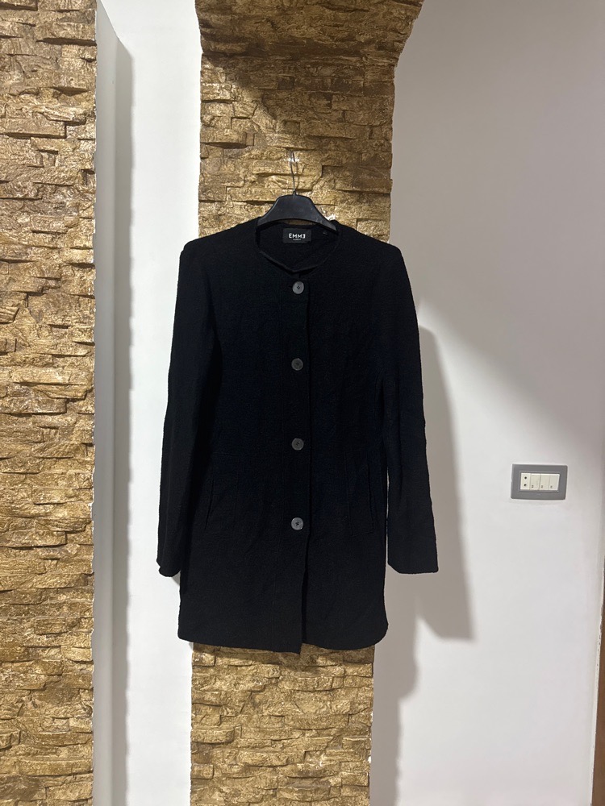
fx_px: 559
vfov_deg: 71.6
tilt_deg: -3.0
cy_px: 403
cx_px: 302
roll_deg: -1.2
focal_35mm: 24
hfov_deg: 56.8
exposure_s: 1/60
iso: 500
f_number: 1.78
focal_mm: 6.76
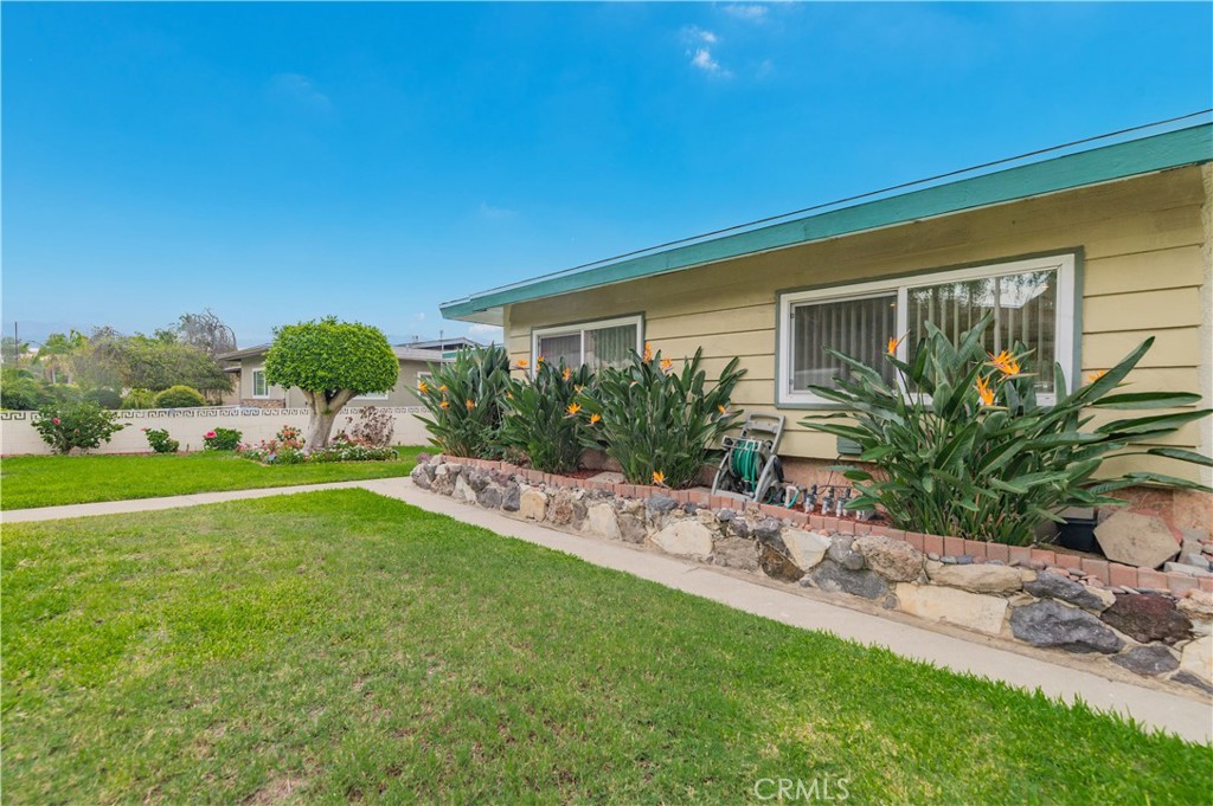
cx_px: 606
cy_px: 403
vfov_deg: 81.1
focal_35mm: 14
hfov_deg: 104.3
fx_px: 471
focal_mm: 14
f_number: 5
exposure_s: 1/250
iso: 200
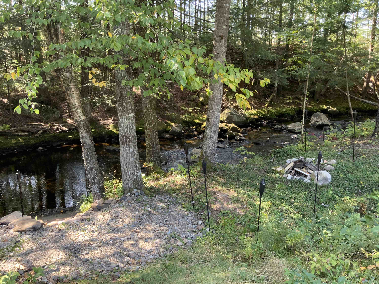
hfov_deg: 61.7
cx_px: 190
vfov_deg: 48.2
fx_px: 318
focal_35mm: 29
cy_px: 142
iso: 64
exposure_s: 1/122
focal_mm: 3
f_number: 1.8
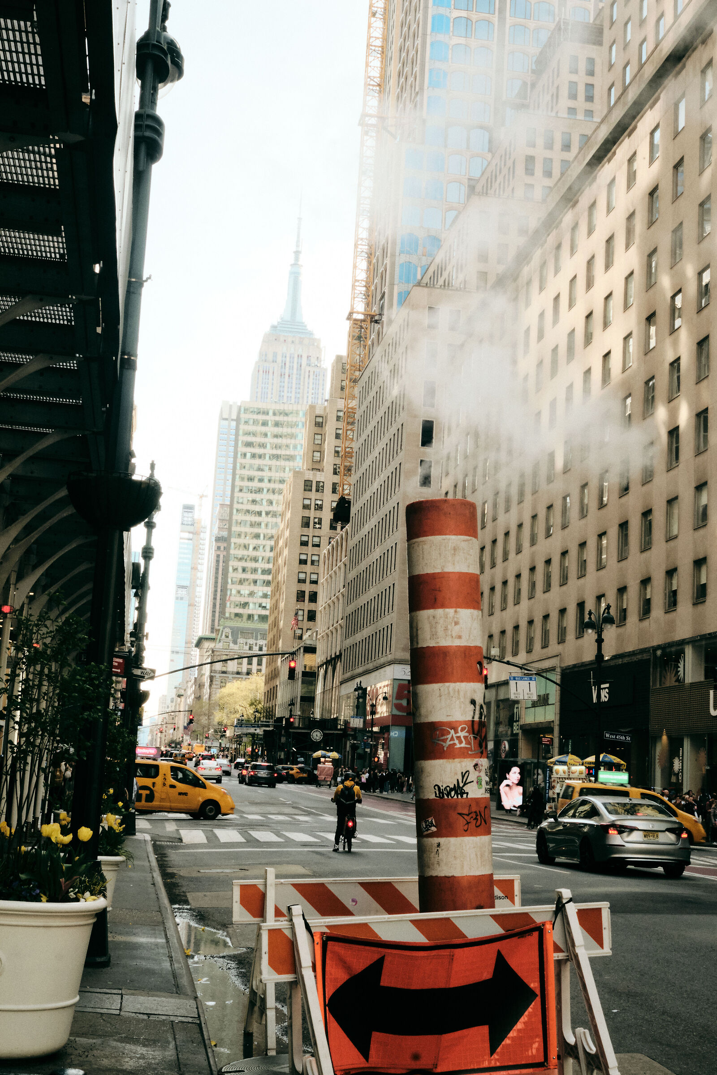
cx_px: 358
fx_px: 1344
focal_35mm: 45
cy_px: 538
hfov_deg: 29.9
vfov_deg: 43.6
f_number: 18
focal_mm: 30
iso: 2000
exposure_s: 1/100
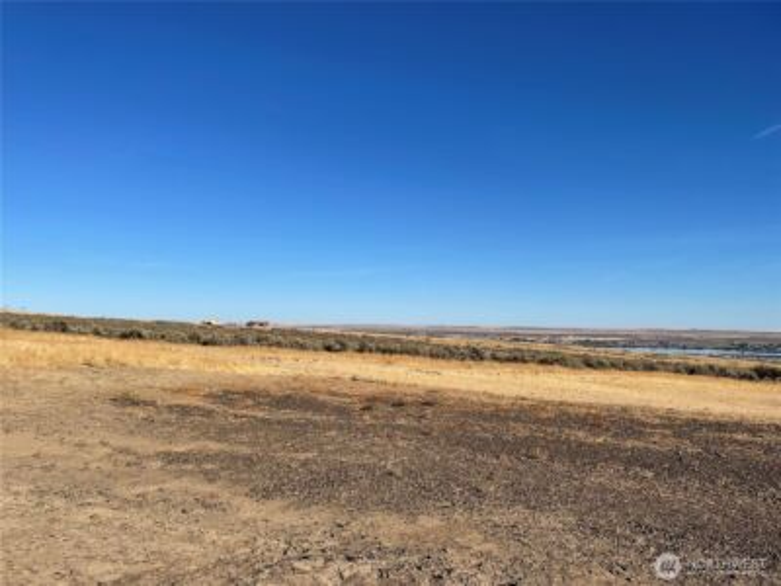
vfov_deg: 53.1
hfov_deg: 67.3
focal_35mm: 26
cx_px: 390
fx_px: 587
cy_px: 293
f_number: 1.6
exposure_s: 1/5556
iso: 32
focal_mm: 4.2
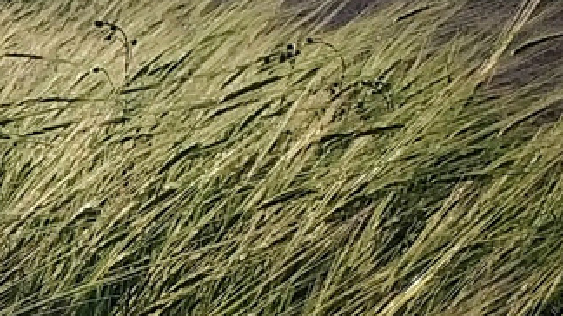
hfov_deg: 10.8
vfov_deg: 6.5
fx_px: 2776
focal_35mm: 186
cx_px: -450
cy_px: 363
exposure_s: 1/5120
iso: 100
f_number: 1.8
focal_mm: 3.82
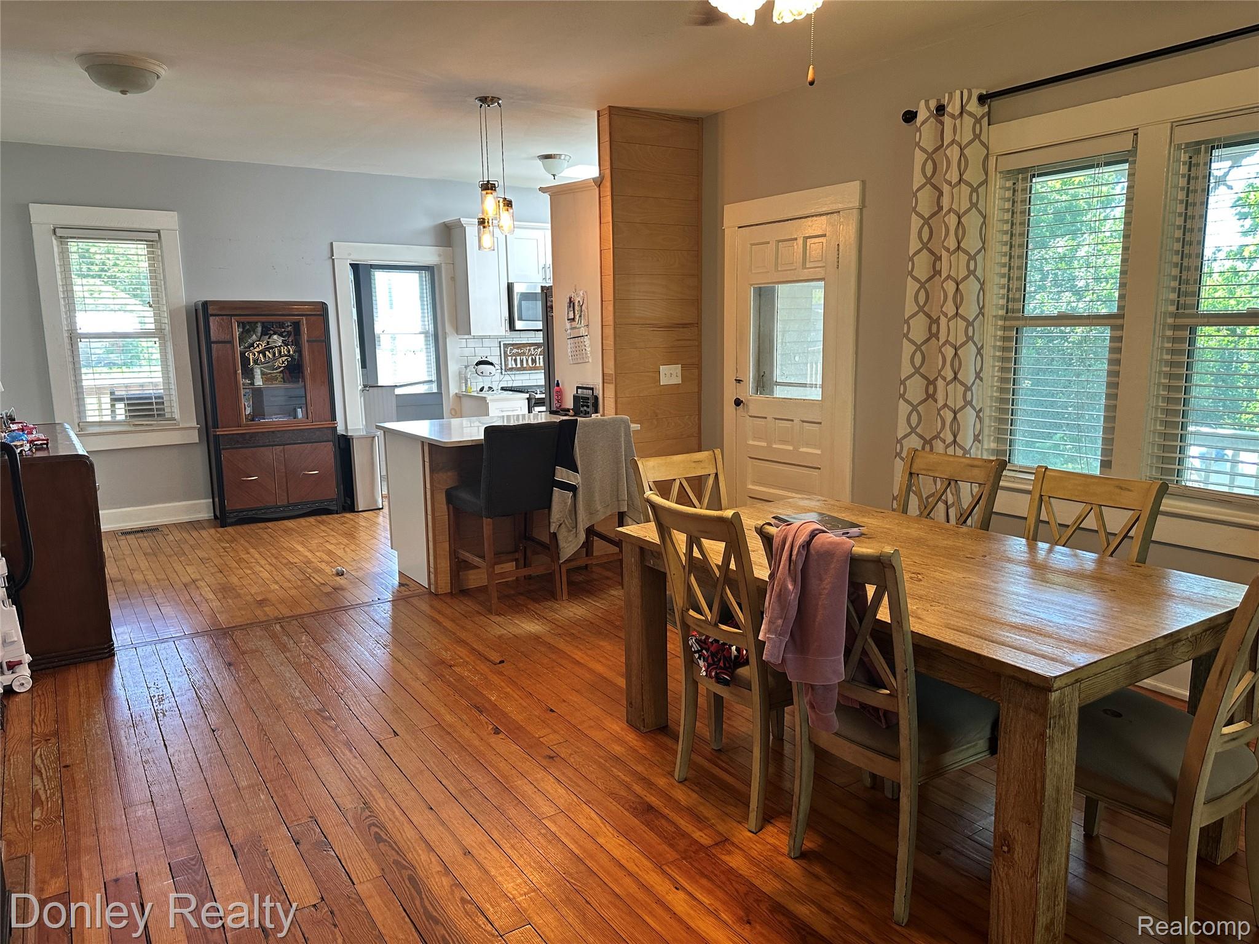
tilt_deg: -9.8
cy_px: 472
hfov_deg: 71.6
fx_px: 873
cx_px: 630
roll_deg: +0.6
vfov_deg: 56.8
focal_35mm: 24
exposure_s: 1/120
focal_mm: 6.86
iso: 200
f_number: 1.78
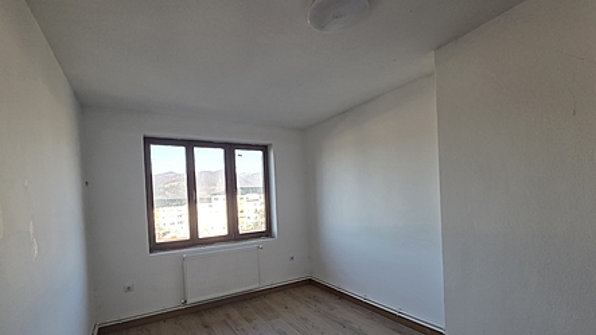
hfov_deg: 99.4
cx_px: 289
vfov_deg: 66.4
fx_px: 253
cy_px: 202
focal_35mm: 16
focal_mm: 2.2
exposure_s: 1/100
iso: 64
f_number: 2.2
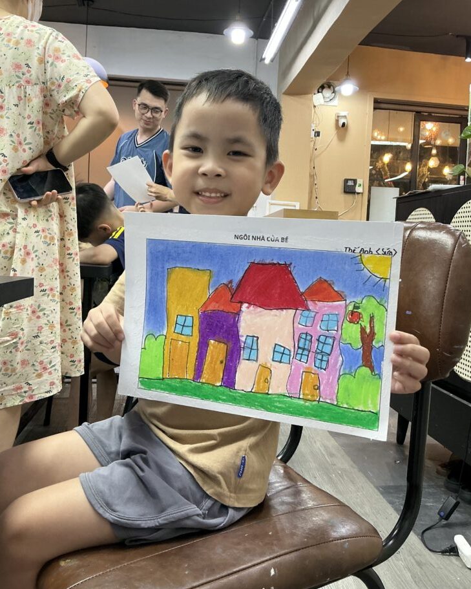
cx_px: 232
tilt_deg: -2.9
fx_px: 523
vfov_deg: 58.7
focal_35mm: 30
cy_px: 272
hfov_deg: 48.5
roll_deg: -2.5
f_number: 1.8
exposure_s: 1/60
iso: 100
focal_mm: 3
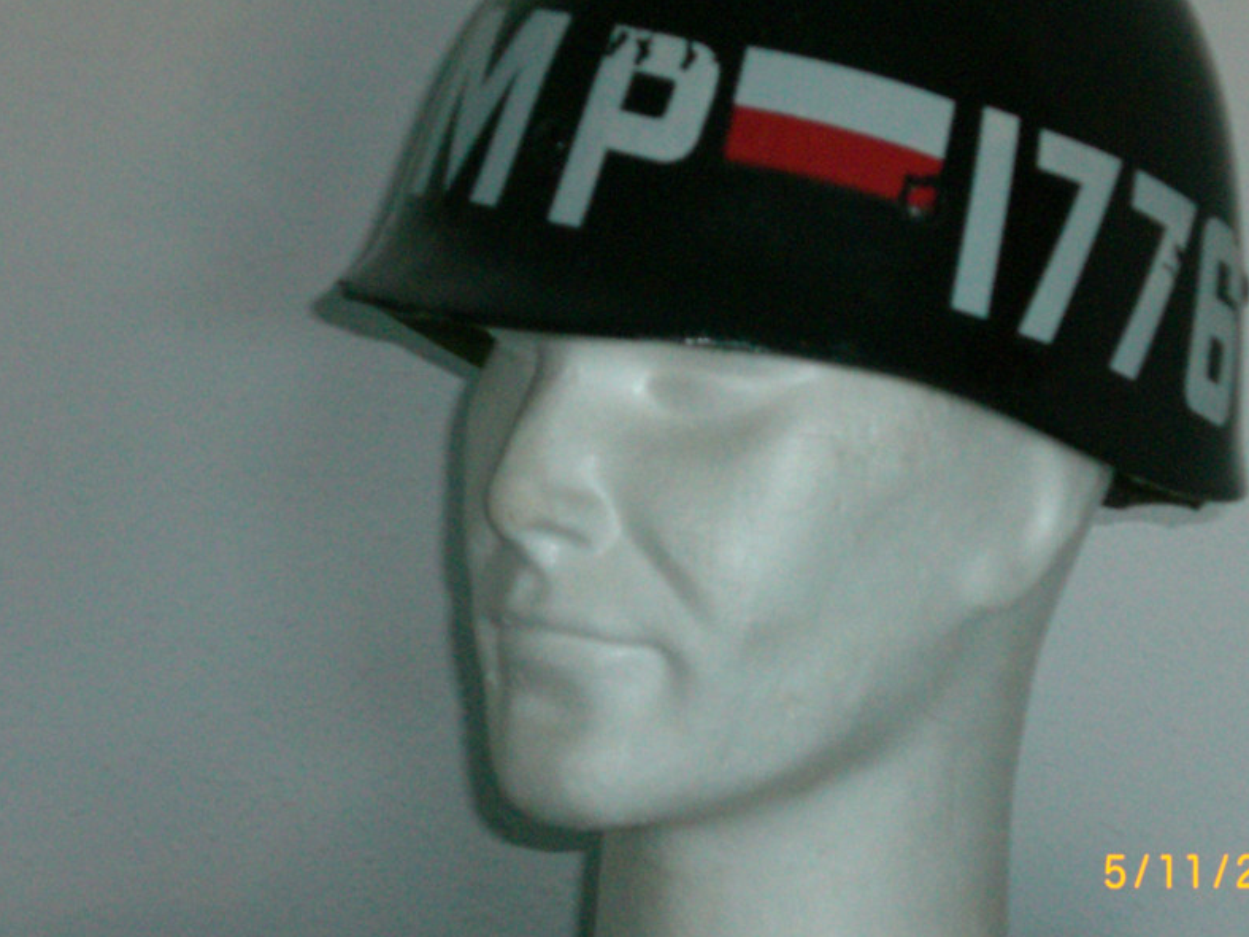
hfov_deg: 16.7
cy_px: 365
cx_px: 780
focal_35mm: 118
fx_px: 4257
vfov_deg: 12.5
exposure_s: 1/30
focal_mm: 14.49
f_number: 5
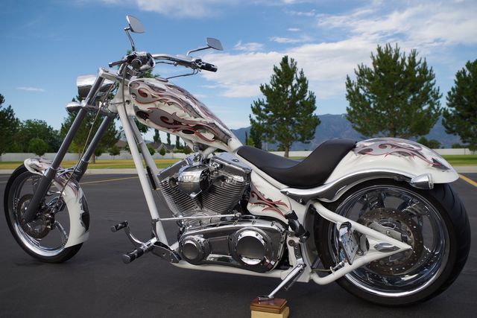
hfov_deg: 60.3
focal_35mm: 31
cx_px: 238
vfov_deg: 42.3
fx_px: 411
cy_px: 159
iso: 100
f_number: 5.6
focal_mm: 21.25
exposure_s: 1/250
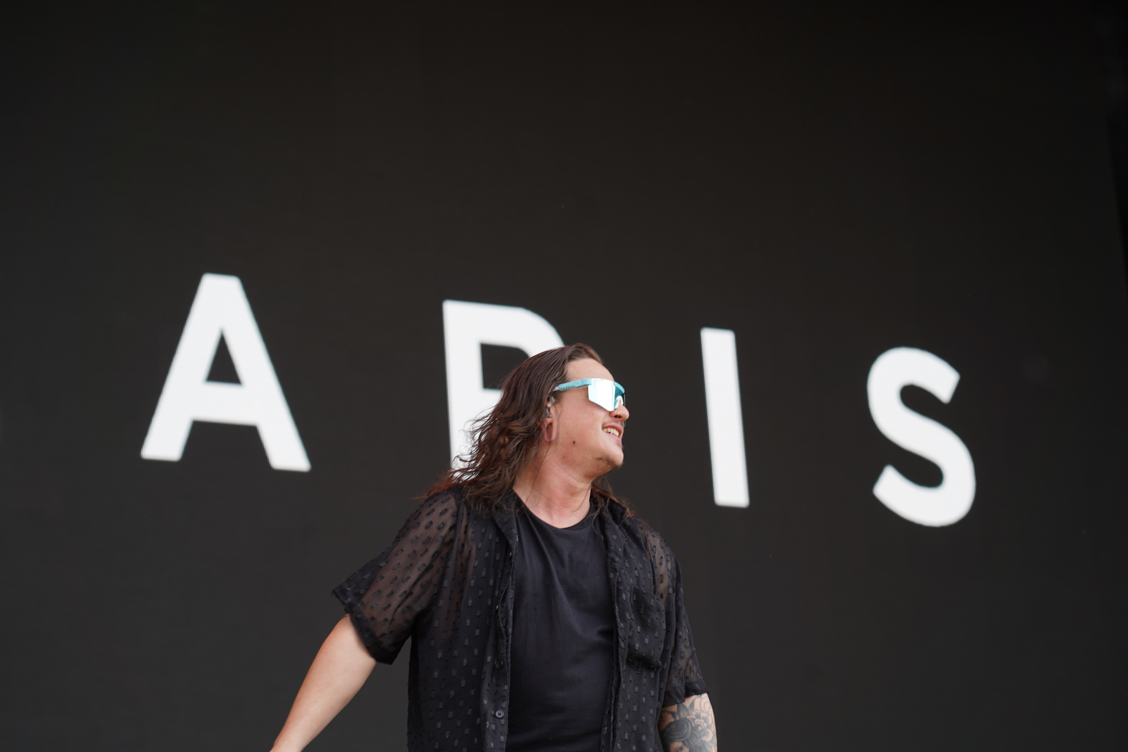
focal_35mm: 106
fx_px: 3321
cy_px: 376
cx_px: 561
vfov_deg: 12.9
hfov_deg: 19.3
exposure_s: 1/200
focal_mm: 105
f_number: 5
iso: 100
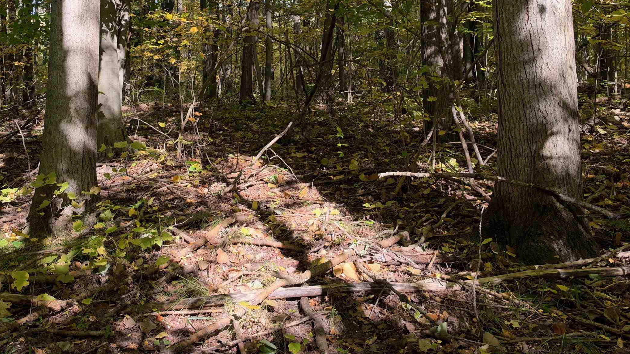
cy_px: 41
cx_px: 214
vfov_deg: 31.4
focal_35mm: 36
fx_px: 601
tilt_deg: +6.5
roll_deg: +2.1
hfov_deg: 54.2
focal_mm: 6.93
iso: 80
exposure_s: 1/179
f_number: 1.8
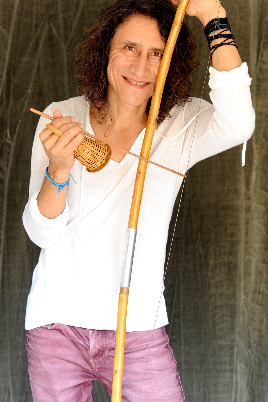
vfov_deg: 33.9
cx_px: 131
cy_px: 168
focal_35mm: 59
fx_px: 659
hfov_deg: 23.0
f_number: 4.5
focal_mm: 50
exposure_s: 1/100
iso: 800
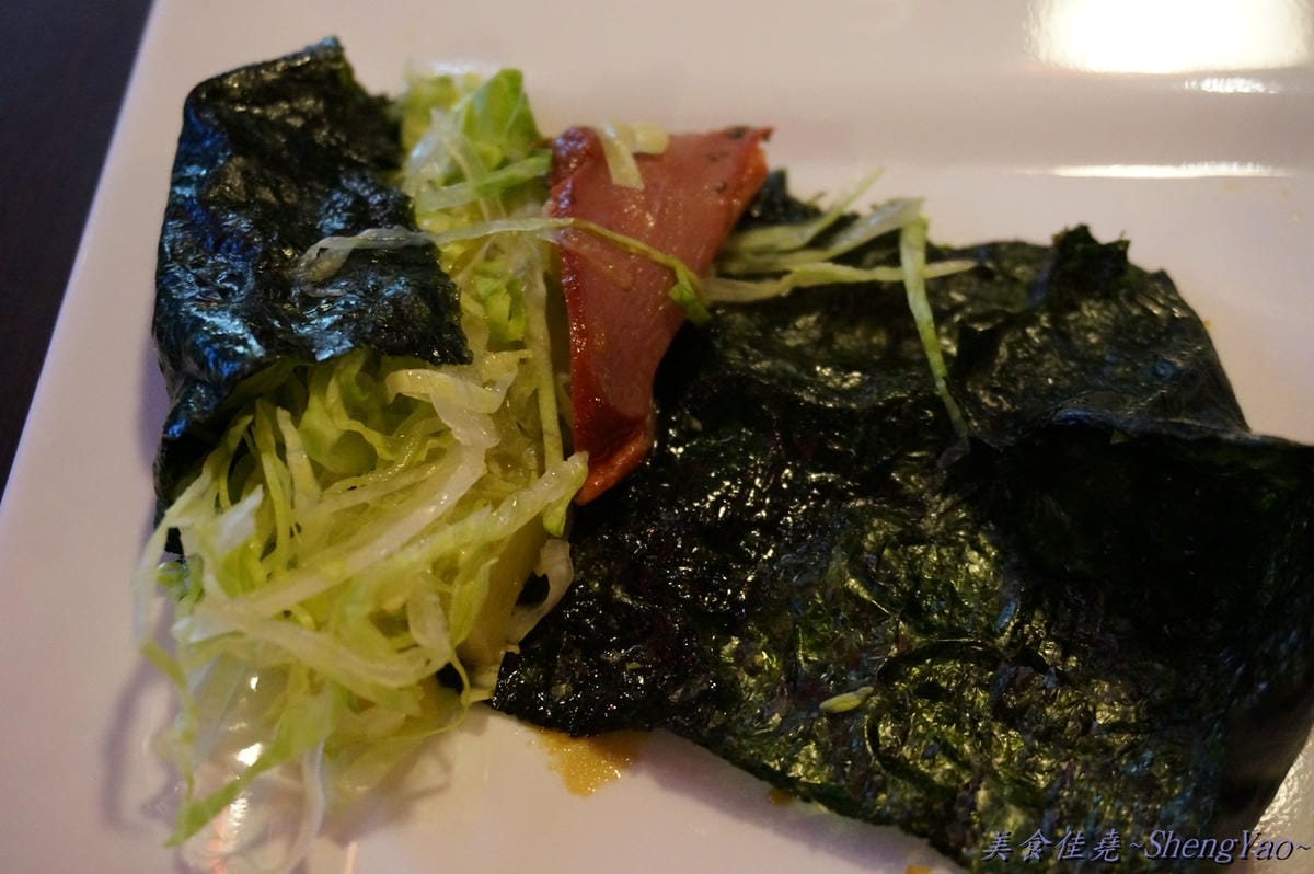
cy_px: 437
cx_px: 657
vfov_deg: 26.4
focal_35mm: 51
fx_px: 1860
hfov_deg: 38.9
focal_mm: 34
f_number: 5
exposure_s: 1/60
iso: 3200
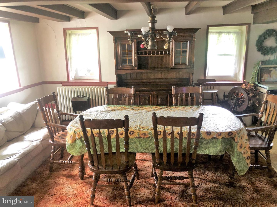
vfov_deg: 49.7
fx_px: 224
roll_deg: +1.1
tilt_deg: -16.4
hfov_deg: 63.4
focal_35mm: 28
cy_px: 104
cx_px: 138
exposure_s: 1/6
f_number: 1.8
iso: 100
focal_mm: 3.99
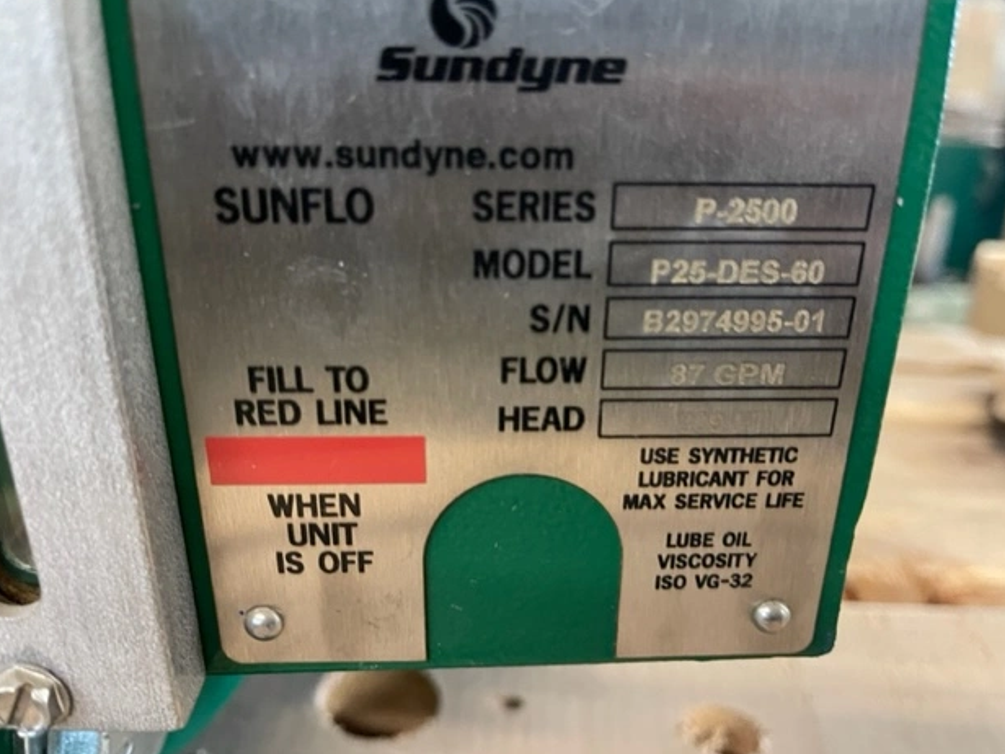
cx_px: 512
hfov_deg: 65.3
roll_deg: -1.1
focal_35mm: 27
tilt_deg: -22.8
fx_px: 784
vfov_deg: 51.4
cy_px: 382
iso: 640
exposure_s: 1/40
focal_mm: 5.1
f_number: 1.6
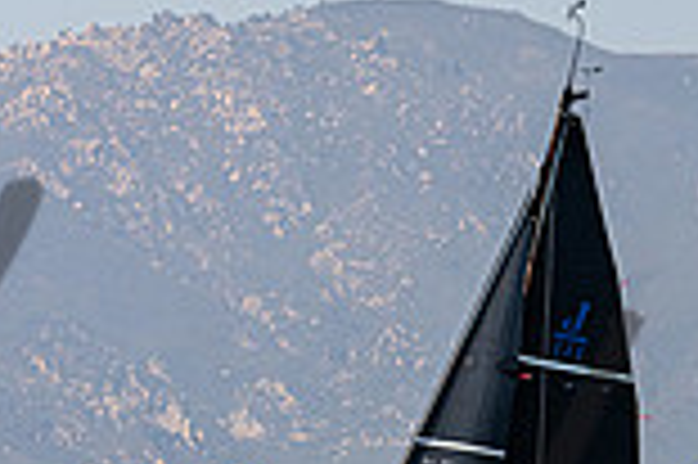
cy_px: 840
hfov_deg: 4.0
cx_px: 621
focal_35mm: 513
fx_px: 9936
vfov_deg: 2.7
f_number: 8
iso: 500
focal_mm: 130
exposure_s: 1/2000
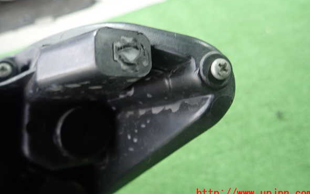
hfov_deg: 68.4
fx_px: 228
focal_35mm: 27
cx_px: 157
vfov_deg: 45.9
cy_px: 82
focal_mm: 4.5
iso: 250
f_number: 2
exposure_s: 1/30
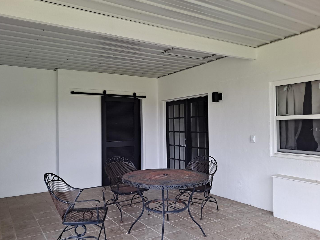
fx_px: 259
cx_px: 152
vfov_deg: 49.7
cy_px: 129
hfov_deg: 63.4
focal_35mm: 28
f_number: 2
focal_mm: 4.6
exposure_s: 1/60
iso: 64
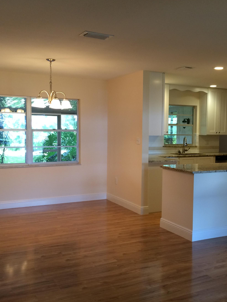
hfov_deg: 34.8
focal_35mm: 41
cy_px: 154
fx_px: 359
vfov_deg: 45.8
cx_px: 154
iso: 64
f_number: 2.2
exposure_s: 1/30
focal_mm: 4.12
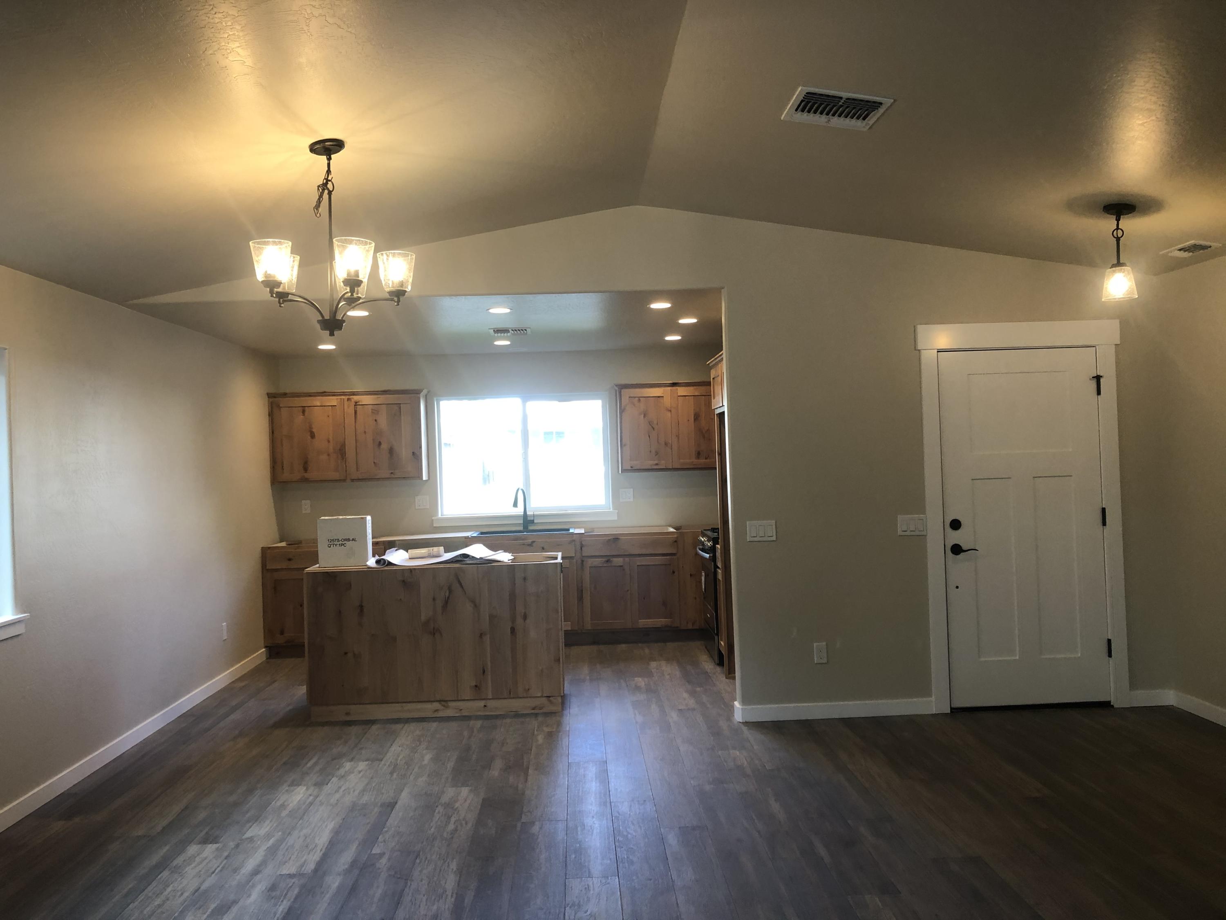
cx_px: 613
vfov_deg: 49.7
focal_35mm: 28
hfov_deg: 63.4
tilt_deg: +0.7
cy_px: 460
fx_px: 992
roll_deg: +2.3
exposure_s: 1/30
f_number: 1.8
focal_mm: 3.99
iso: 25
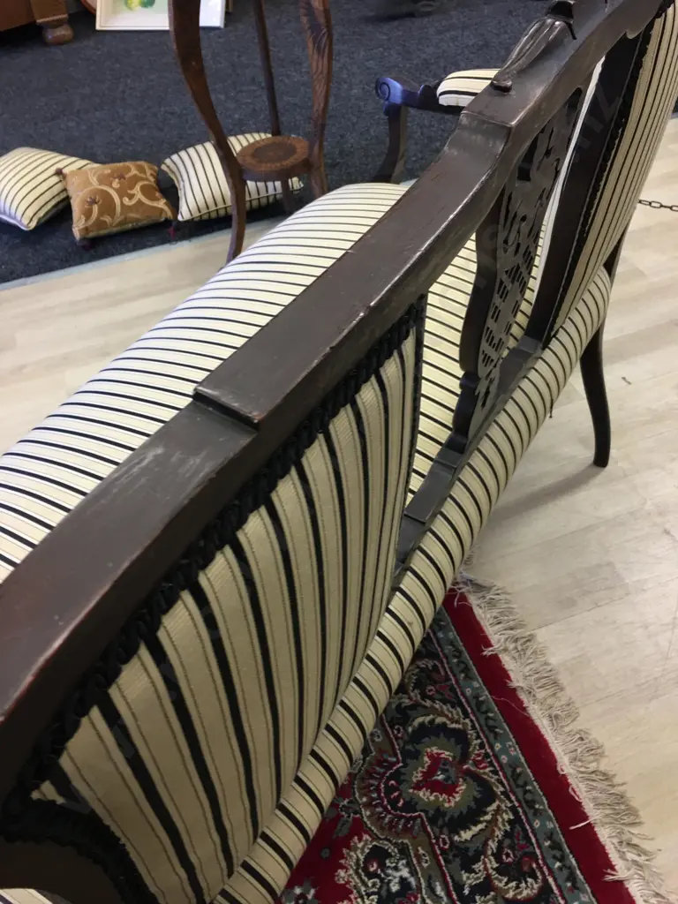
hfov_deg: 48.2
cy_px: 452
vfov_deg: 61.7
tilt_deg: -44.2
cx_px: 339
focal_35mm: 29
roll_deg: +5.9
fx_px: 757
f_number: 2.2
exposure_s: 1/17
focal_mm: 4.15
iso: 50
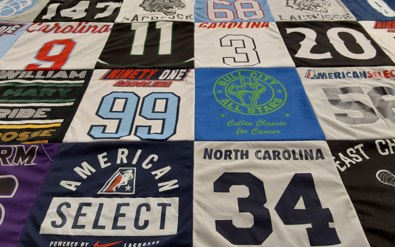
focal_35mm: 30
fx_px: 323
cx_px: 197
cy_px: 106
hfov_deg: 62.9
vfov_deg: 41.7
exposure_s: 1/60
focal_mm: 2.91
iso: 100
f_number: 1.9
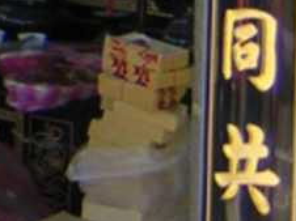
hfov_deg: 7.0
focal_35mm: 255
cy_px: -245
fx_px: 2178
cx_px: -601
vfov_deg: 5.7
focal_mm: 4.7
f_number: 2.6
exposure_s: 1/160
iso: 100
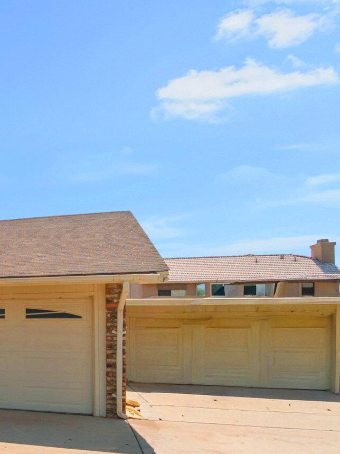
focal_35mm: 42
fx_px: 550
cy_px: 315
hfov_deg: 22.8
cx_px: -243
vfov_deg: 43.9
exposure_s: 1/500
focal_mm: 10
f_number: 8
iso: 100
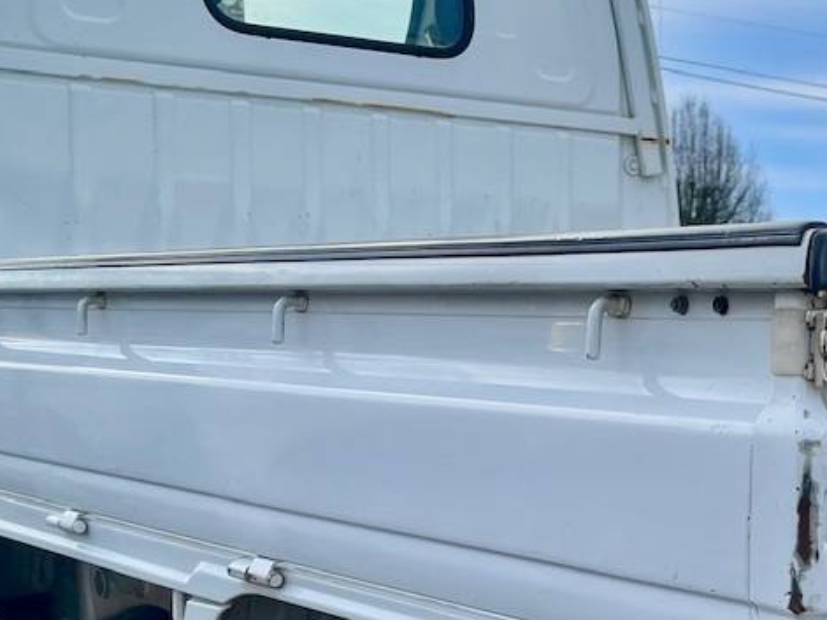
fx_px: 1624
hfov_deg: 27.5
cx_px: 748
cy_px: 494
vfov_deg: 21.3
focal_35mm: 68
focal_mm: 5.1
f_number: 1.6
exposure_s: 1/2049
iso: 32
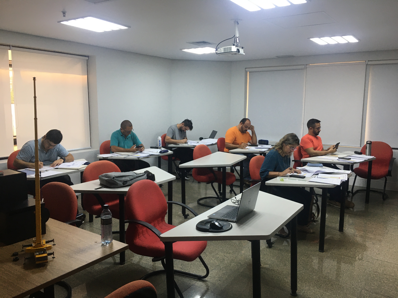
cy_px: 149
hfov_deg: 61.7
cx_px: 199
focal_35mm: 29
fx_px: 333
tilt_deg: -8.1
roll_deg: -1.3
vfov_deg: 48.2
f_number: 2.2
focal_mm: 4.15
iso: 40
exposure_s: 1/30
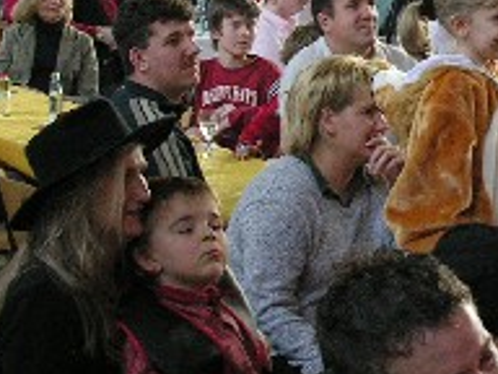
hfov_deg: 13.4
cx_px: 438
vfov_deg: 10.2
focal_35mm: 146
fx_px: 2100
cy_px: 125
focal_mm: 8.9
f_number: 2.8
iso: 200
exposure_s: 1/30
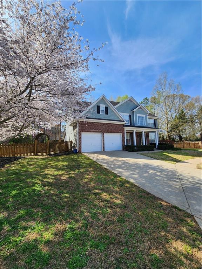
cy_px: 134
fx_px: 101
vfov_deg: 106.2
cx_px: 101
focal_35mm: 13
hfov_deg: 89.9
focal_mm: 2.2
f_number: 2.2
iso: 50
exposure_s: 1/1272
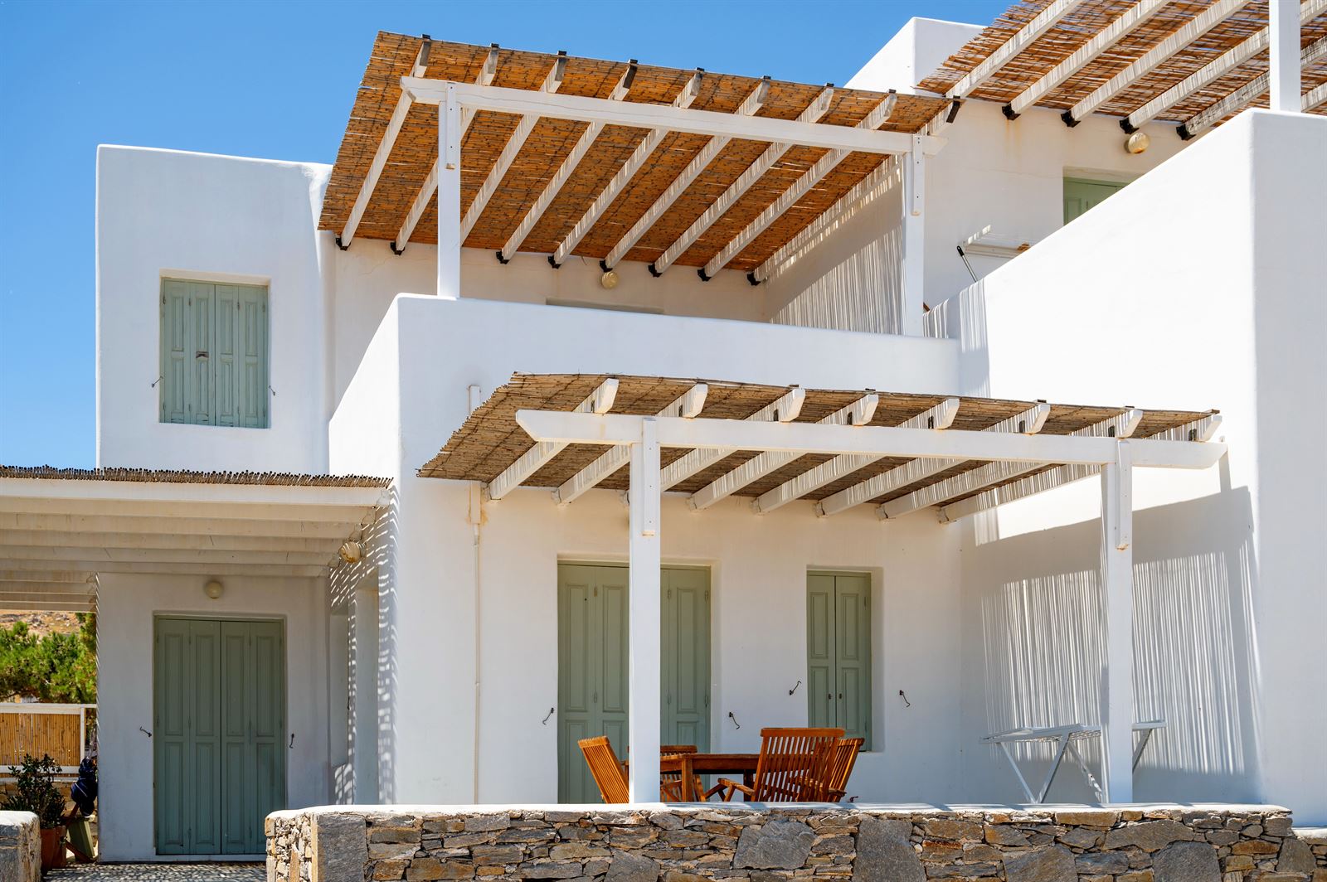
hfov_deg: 53.2
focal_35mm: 36
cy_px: 441
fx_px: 1326
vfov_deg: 36.8
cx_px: 664
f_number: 5.6
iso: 100
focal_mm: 36
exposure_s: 1/640
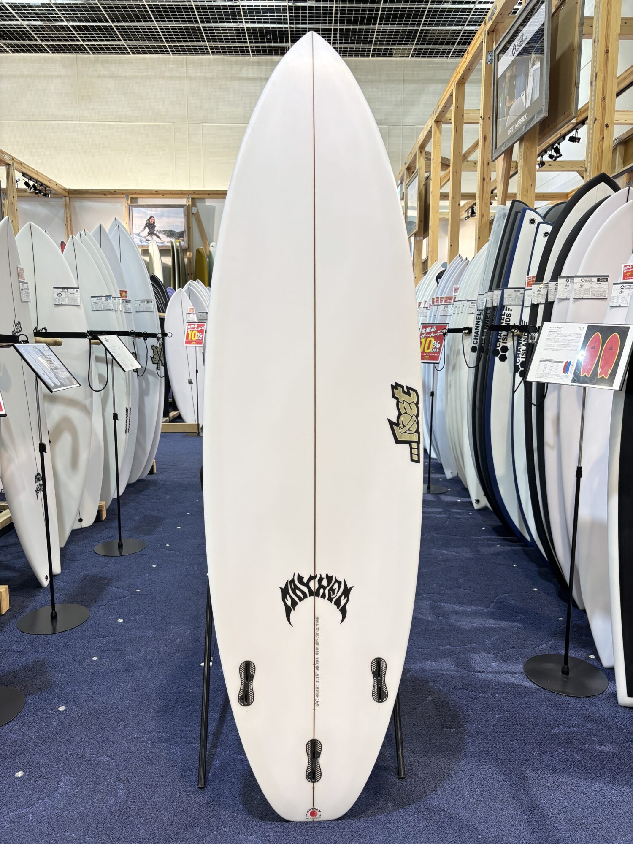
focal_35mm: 26
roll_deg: -1.1
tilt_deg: -10.0
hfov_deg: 53.1
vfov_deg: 67.3
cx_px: 316
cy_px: 422
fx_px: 634
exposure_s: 1/60
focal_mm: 5.96
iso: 100
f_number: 1.6
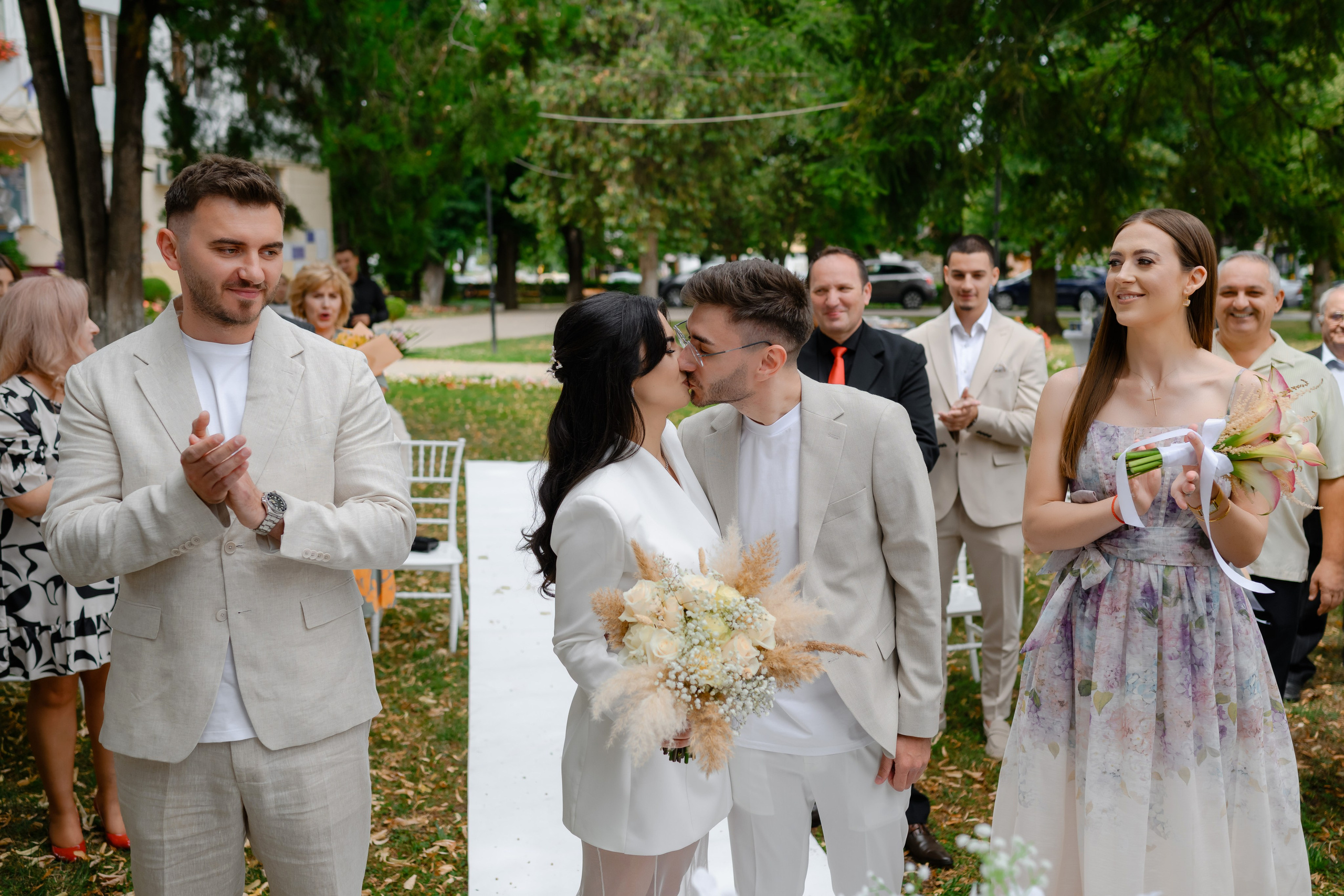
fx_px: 1307
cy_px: 448
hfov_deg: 54.4
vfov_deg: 37.9
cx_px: 672
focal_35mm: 35
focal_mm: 35
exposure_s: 1/800
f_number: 2.8
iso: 125
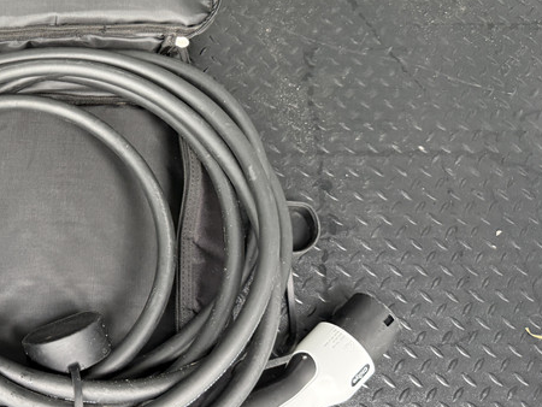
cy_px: 133
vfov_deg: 30.1
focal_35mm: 48
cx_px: 59
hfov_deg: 37.2
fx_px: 752
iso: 400
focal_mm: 6.76
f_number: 1.78
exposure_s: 1/60
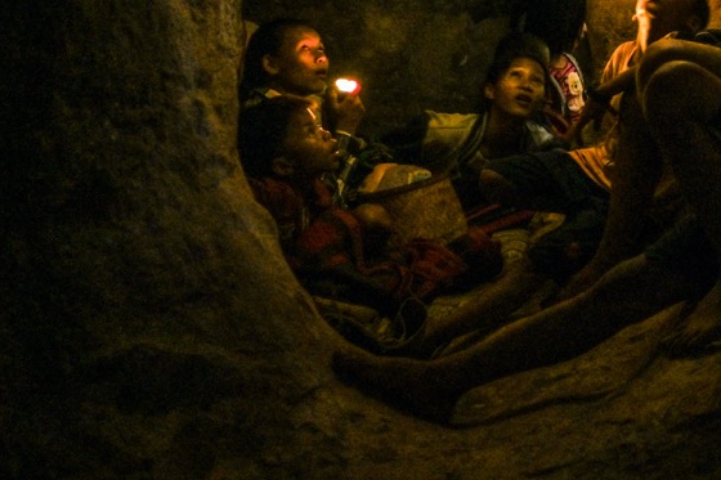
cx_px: 816
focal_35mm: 64
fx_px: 1281
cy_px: -42
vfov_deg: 20.3
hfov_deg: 28.2
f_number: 2.8
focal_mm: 28
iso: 2000
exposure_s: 1/20
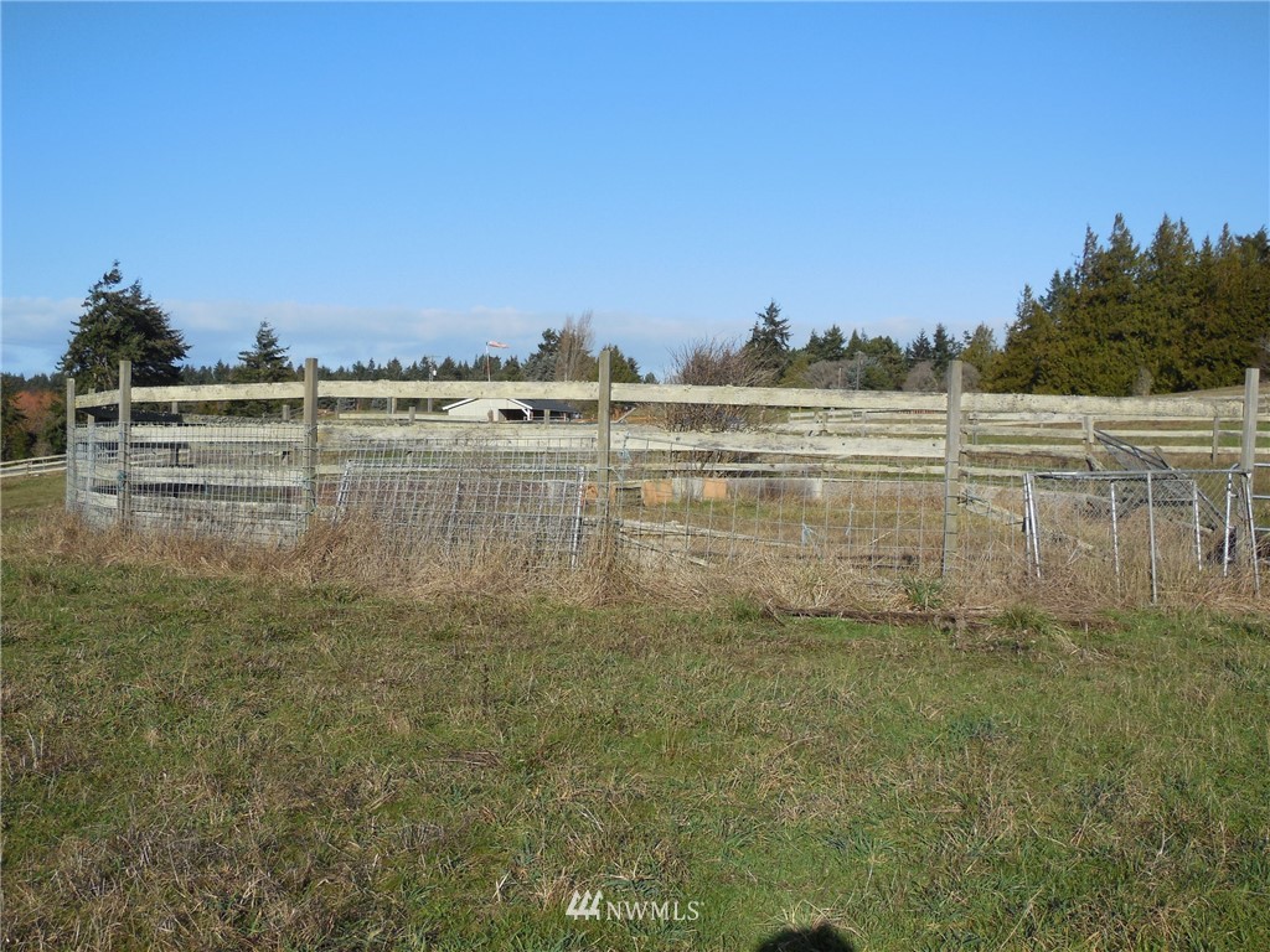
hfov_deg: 46.8
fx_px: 1468
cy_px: 476
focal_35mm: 40
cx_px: 635
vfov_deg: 36.0
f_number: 3.6
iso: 125
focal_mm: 7.1
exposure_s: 1/1600
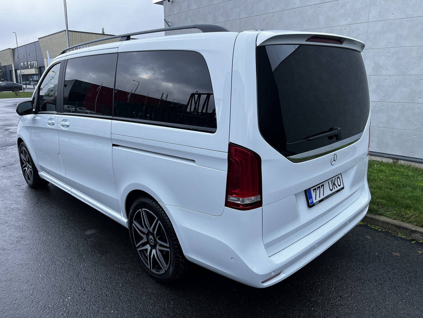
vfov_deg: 53.1
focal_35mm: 26
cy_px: 159
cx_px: 212
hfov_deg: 67.3
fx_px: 318
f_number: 1.6
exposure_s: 1/122
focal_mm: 5.1
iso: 64
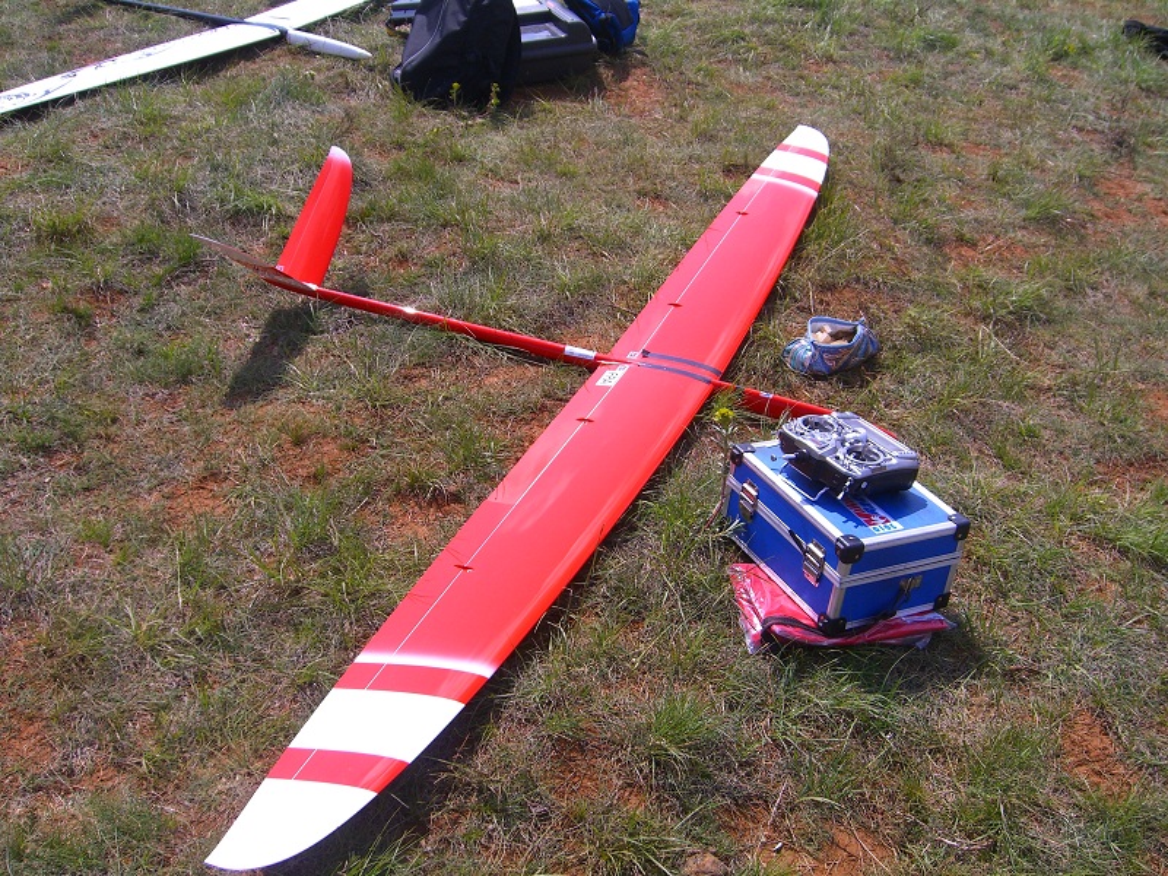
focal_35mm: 38
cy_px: 438
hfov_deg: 49.0
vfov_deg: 37.7
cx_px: 584
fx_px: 1282
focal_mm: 7.9
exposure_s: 1/160
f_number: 8
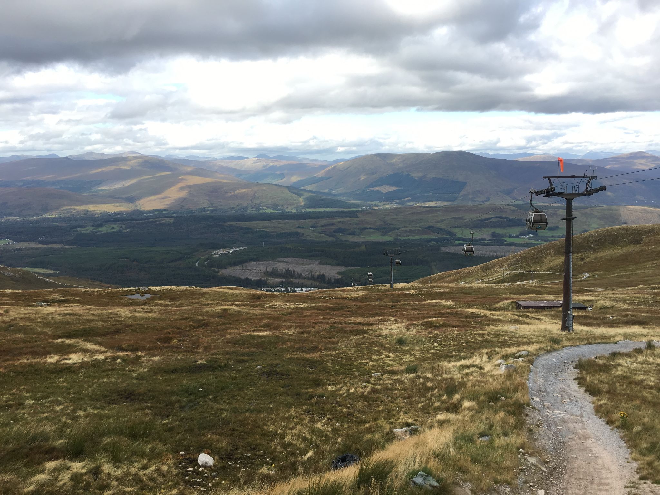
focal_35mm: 29
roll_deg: +0.9
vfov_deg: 48.2
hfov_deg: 61.7
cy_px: 248
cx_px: 330
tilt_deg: -8.0
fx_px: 553
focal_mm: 4.15
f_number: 2.2
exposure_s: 1/553
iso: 25
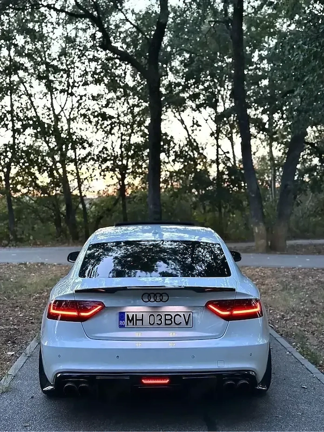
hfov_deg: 30.3
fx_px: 599
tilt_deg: +0.6
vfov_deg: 39.7
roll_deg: -0.4
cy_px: 216
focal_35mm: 48
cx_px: 162
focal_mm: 6.86
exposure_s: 1/50
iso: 250
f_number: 1.78
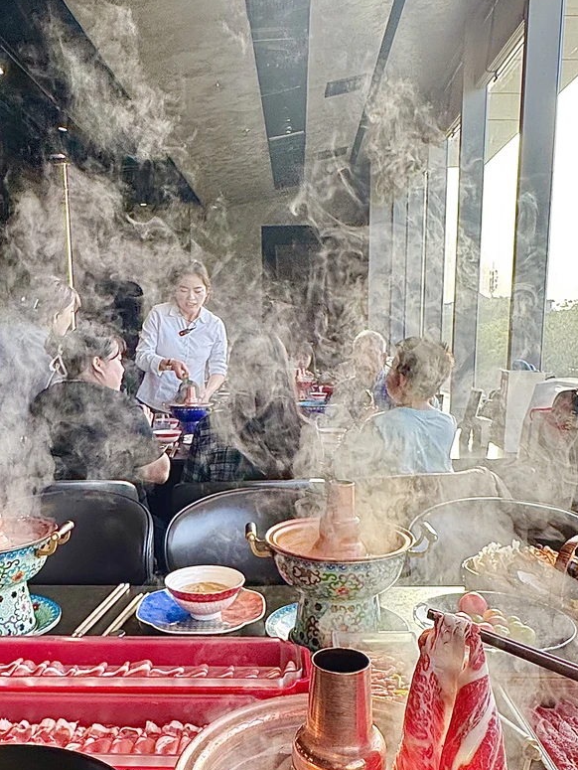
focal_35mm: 26
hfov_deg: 52.9
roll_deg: -0.2
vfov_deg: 66.6
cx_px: 249
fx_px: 578
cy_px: 466
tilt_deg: -9.4
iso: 40
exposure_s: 1/99
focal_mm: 2.22
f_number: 2.2
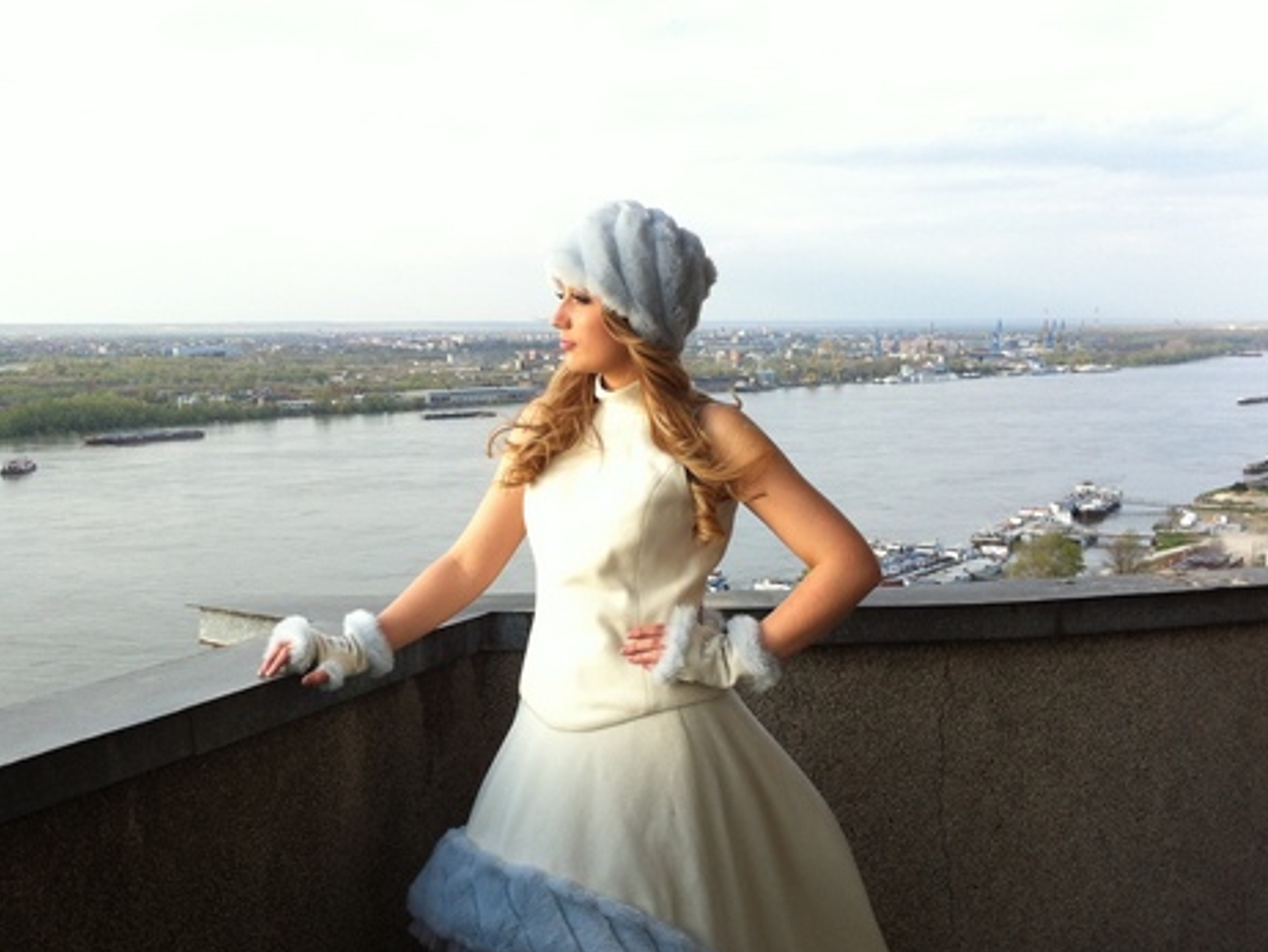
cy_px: 464
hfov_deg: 38.7
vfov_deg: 29.7
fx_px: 1796
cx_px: 502
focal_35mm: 49
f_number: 2.8
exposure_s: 1/225
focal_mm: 3.85
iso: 80
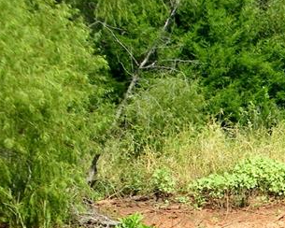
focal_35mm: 154
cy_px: 249
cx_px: 419
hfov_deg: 12.0
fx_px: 1299
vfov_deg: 9.9
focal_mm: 8.3
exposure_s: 1/160
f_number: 7.8
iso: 80
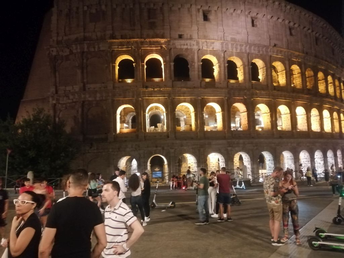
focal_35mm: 26
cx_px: 172
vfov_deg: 53.1
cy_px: 129
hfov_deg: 67.3
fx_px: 258
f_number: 1.8
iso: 1000
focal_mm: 3.6
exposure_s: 1/12.5
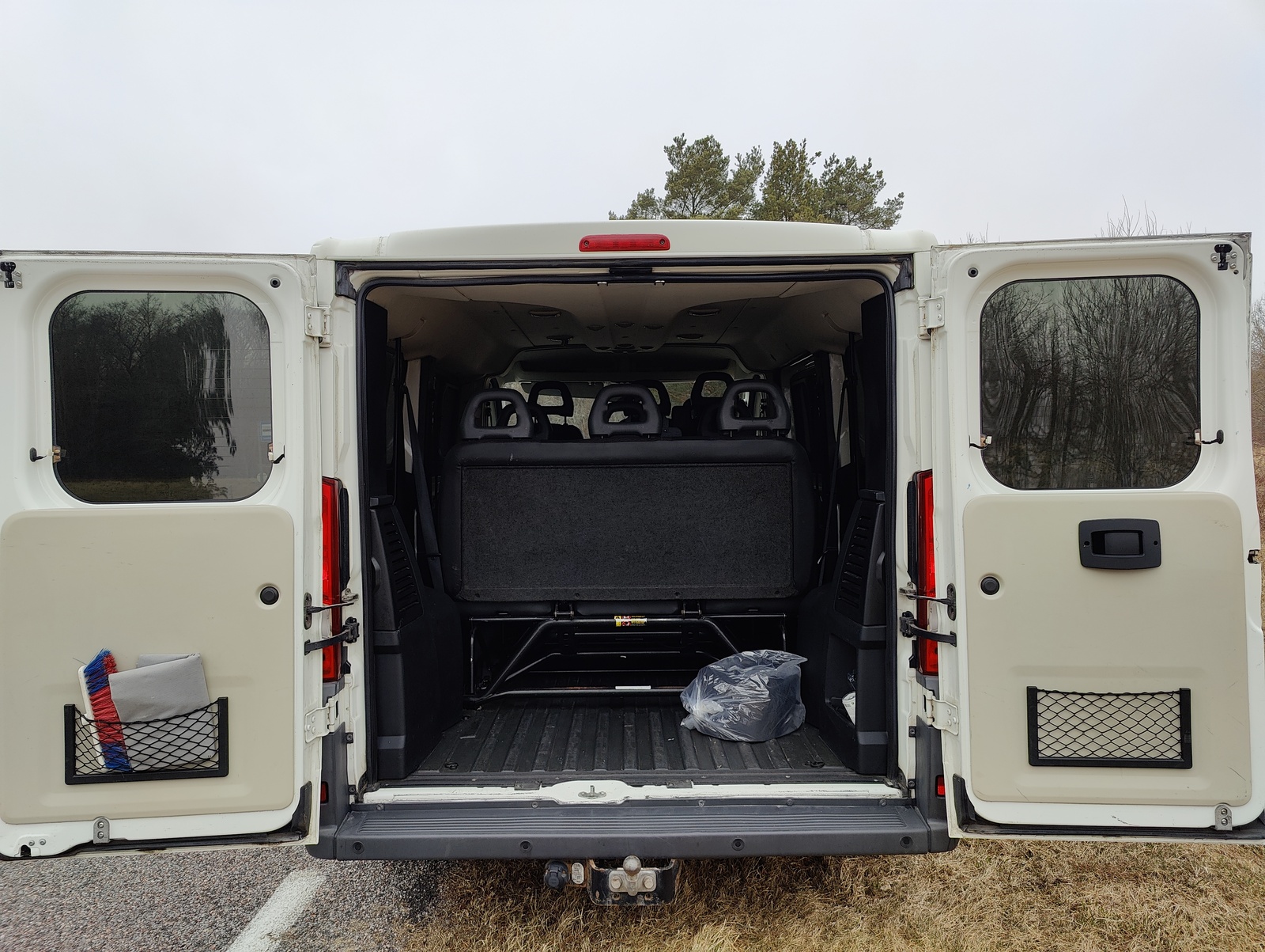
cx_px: 632
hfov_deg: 73.9
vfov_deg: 59.0
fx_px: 841
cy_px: 476
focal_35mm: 23
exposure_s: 1/1236
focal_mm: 6.06
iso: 50
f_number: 1.8
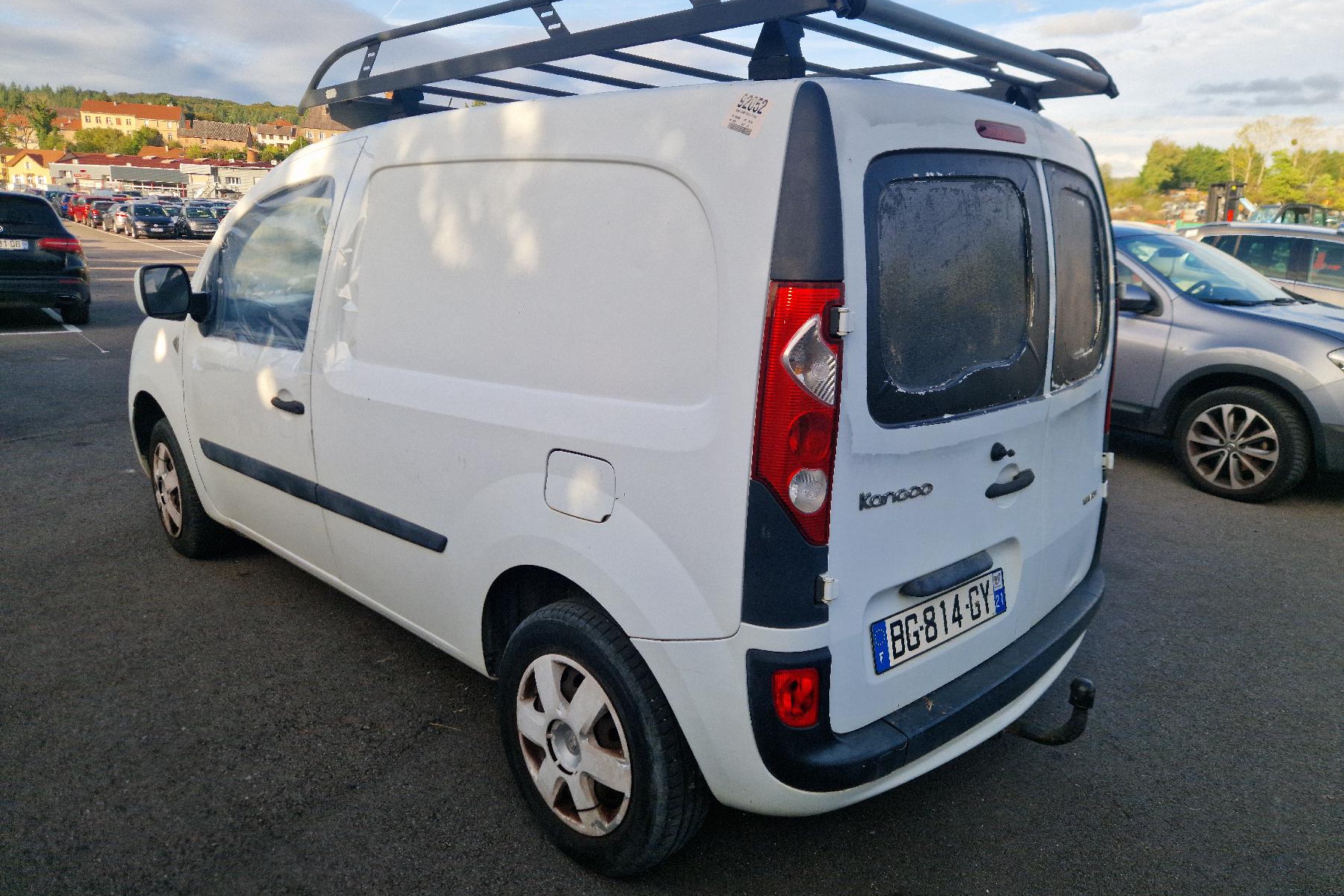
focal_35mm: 24
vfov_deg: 53.1
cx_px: 673
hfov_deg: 73.7
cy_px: 440
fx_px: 896
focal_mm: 5.4
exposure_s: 1/769
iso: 50
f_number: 1.8
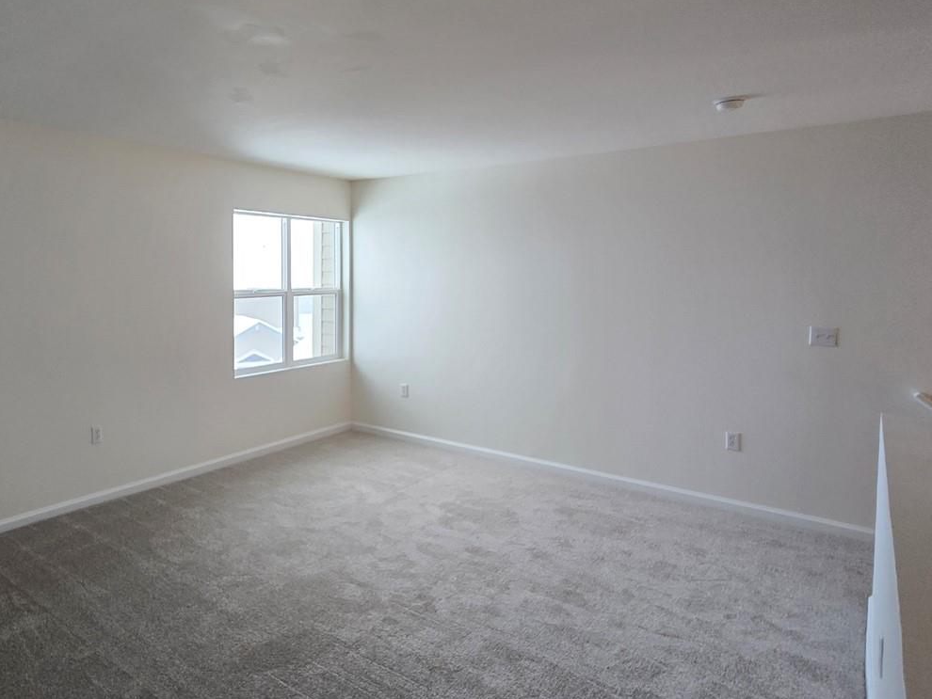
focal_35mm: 21
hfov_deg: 75.0
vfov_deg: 63.0
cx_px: 269
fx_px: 566
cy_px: 289
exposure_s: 1/60
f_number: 2.2
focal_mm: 2.2
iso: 100
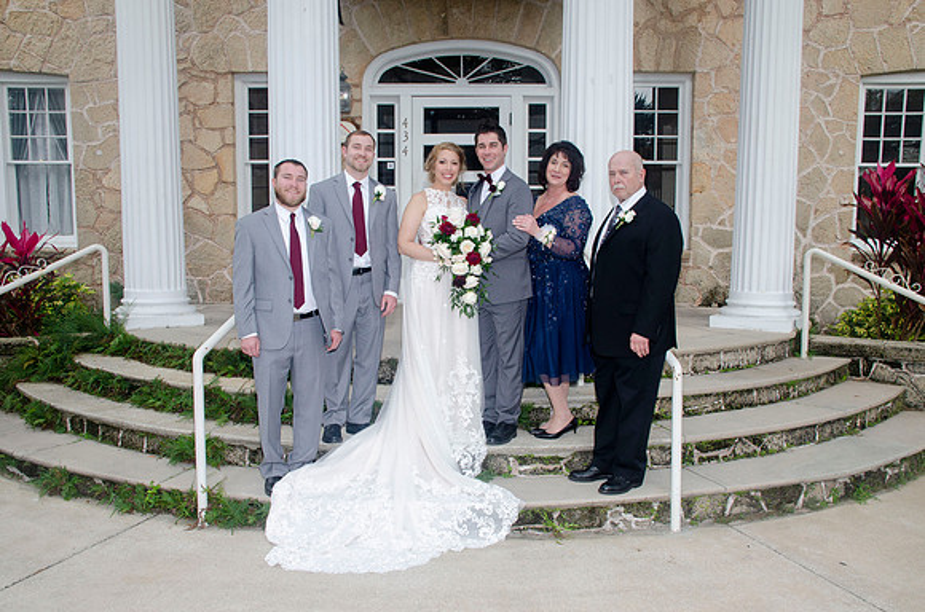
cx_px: 462
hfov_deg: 62.0
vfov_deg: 43.4
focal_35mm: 30
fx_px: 769
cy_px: 306
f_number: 10
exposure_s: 1/250
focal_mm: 20
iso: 100
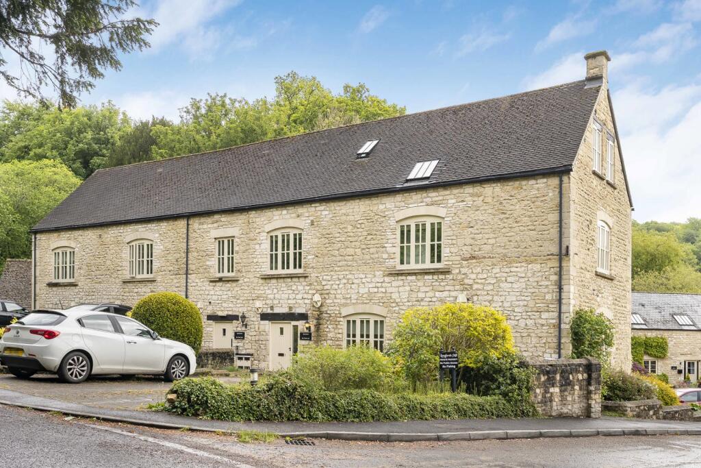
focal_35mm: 32
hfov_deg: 59.5
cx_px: 350
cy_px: 234
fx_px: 613
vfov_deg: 41.7
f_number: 8
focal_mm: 31.5
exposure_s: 1/200
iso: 400
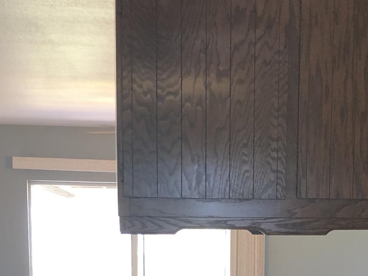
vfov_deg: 15.1
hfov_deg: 21.3
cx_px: 226
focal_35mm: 92
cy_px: 395
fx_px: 978
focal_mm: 3.99
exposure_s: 1/30
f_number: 1.8
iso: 32
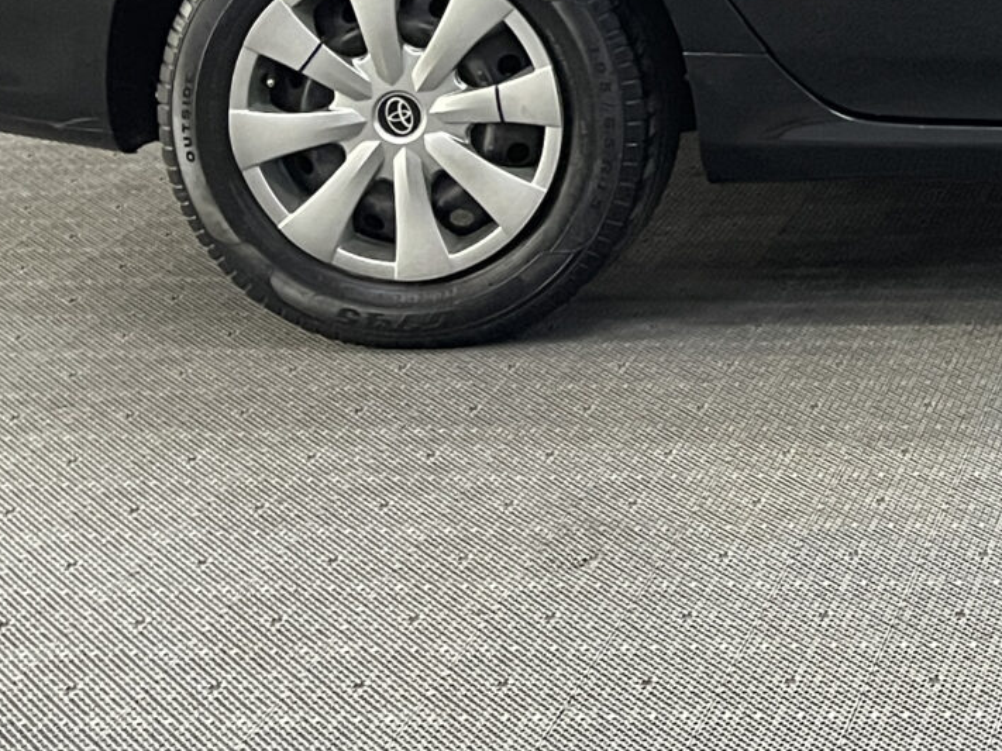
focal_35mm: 90
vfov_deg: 15.5
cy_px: -269
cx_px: 1411
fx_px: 2605
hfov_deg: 19.5
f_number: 1.6
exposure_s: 1/60
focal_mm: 5.1
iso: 500
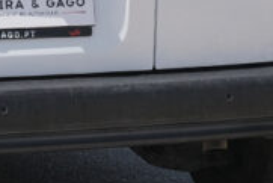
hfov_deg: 7.9
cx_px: -29
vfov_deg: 5.2
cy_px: -128
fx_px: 1973
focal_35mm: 260
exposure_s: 1/250
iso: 160
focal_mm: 30.5
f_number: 9
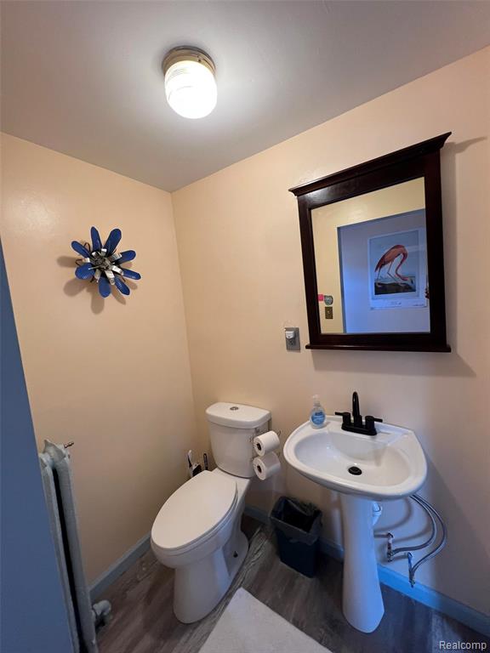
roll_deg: +6.6
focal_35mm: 13
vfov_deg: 106.2
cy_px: 326
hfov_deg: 89.9
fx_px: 245
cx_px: 245
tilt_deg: -3.5
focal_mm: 1.57
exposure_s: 1/120
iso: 125
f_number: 1.8
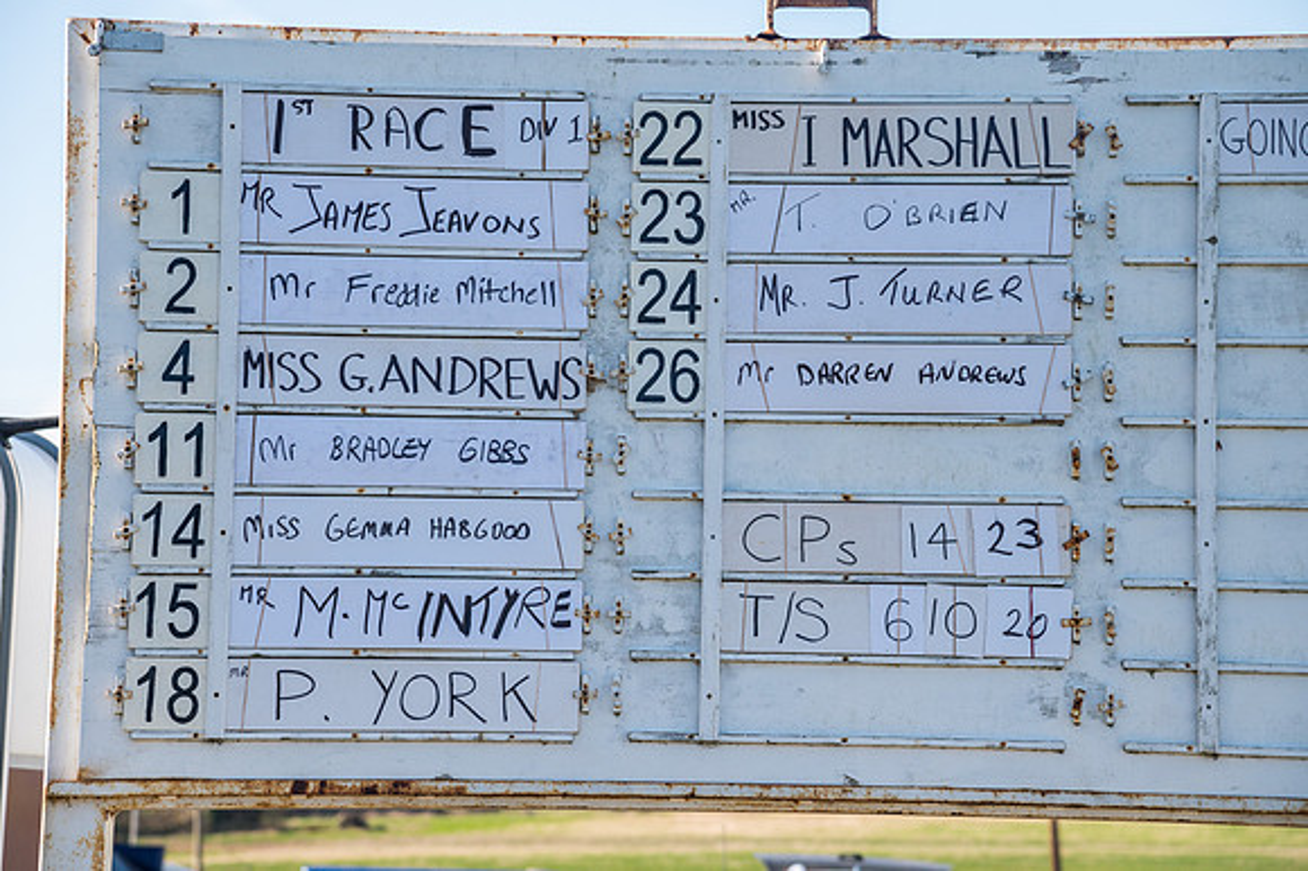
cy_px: 436
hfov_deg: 17.1
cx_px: 654
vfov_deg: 11.4
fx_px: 4357
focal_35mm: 120
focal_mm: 120
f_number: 5.6
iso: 800
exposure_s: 1/1250
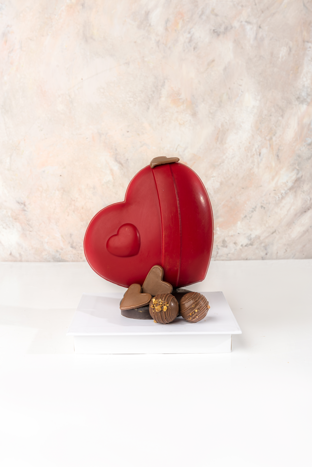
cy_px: 234
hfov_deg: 27.0
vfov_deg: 39.6
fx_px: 649
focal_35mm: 50
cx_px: 156
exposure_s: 1/125
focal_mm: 50
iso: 100
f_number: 11
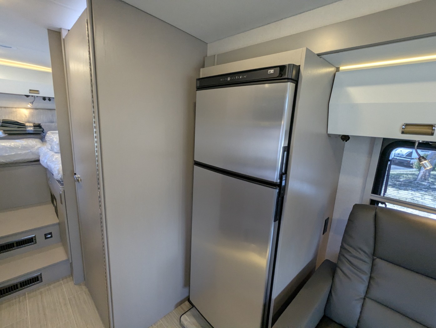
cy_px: 164
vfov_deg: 78.2
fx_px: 202
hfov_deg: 94.4
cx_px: 218
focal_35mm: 16
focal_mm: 2.35
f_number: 2.2
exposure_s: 1/123
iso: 240
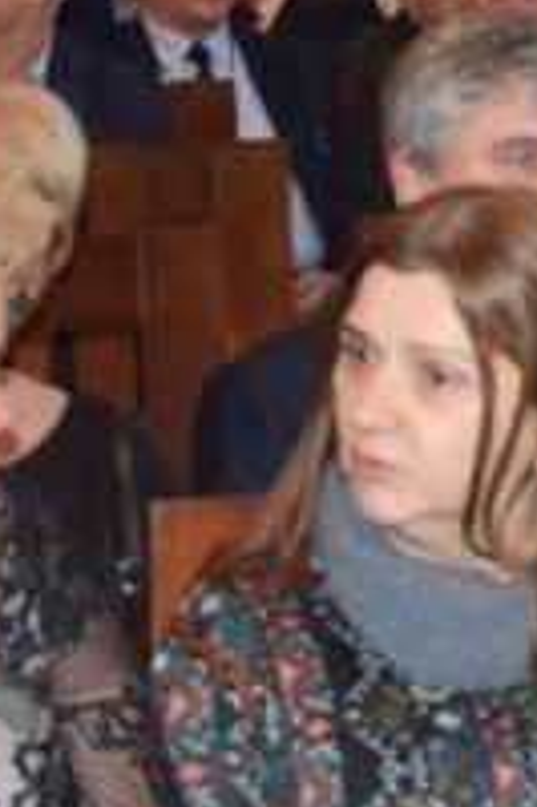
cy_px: -153
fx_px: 4393
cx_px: 1042
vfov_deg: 10.3
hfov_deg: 6.8
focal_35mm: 196
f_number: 4.2
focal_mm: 34
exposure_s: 1/60
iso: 800
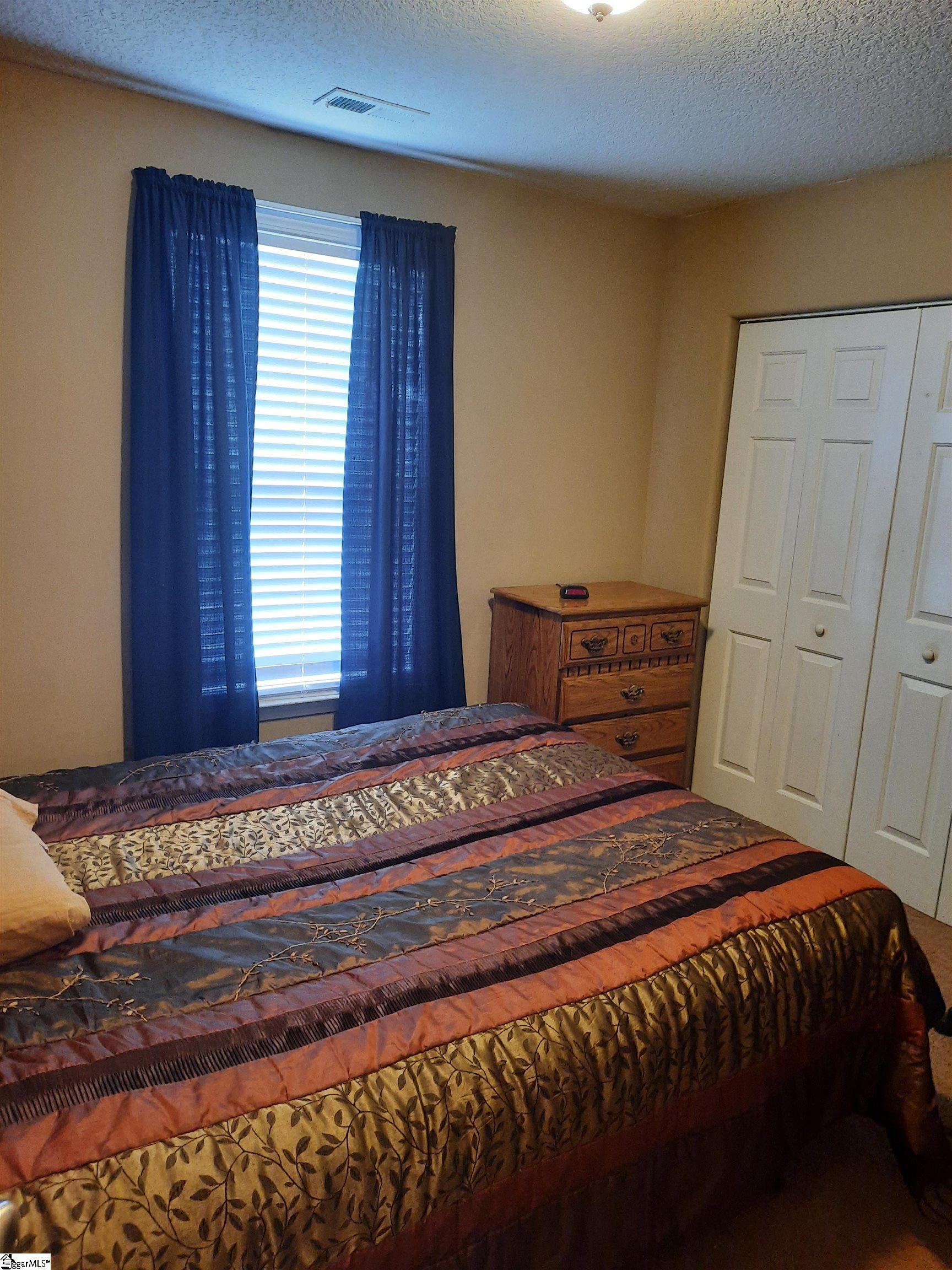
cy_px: 635
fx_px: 917
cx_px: 476
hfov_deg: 54.9
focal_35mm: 25
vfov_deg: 69.4
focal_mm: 4.6
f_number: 2
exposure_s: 1/30
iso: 320
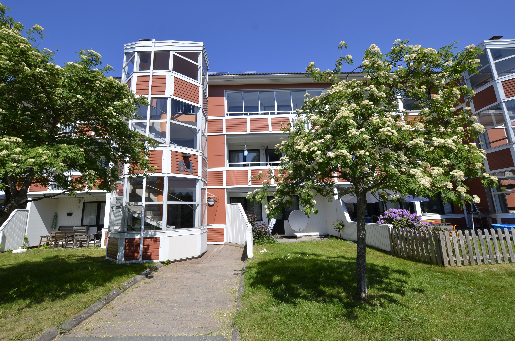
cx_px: 256
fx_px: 228
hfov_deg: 96.8
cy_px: 160
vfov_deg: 73.4
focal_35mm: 16
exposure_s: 1/250
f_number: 8
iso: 110
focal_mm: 10
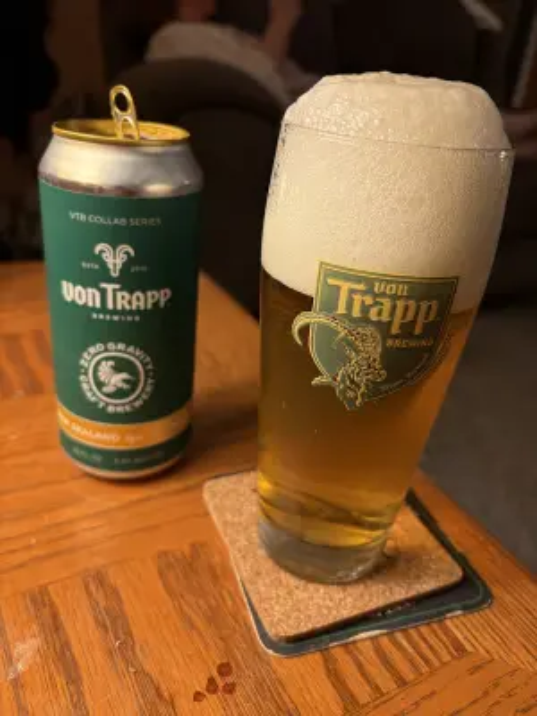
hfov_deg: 53.1
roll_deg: -7.3
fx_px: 538
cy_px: 358
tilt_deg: -27.6
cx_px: 268
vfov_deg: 67.3
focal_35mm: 26
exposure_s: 1/60
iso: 160
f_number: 1.6
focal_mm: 5.96
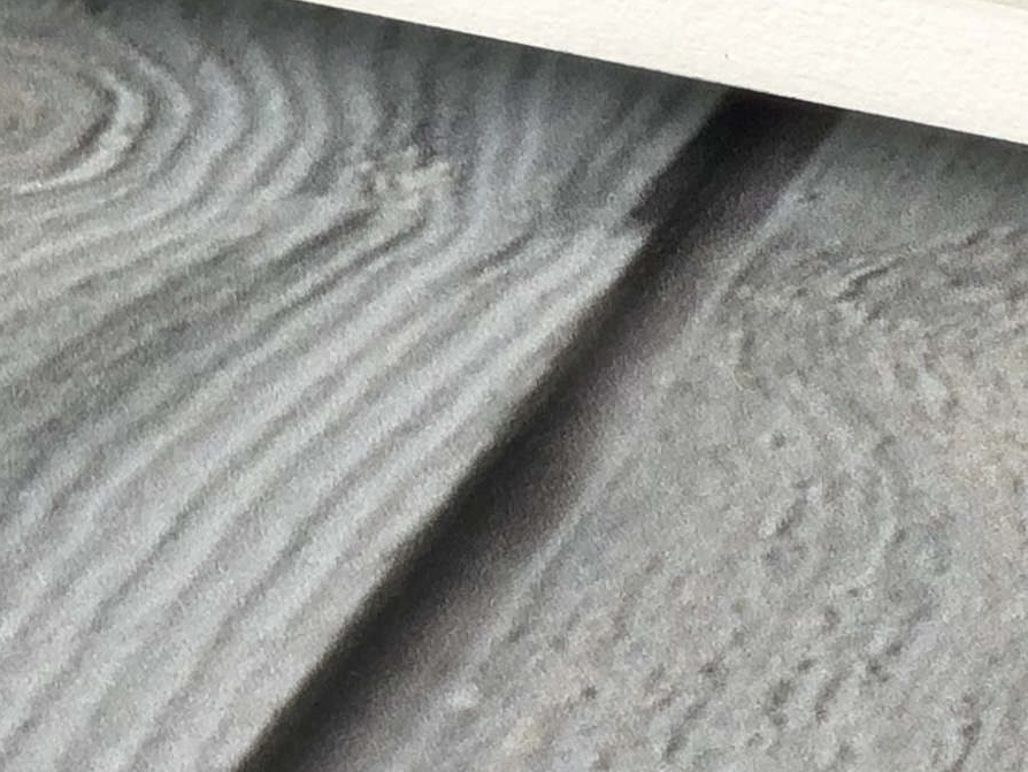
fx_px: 6416
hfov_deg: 9.1
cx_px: 1195
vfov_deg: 6.5
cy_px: -1123
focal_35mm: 216
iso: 16
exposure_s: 1/50
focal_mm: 6
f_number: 2.4
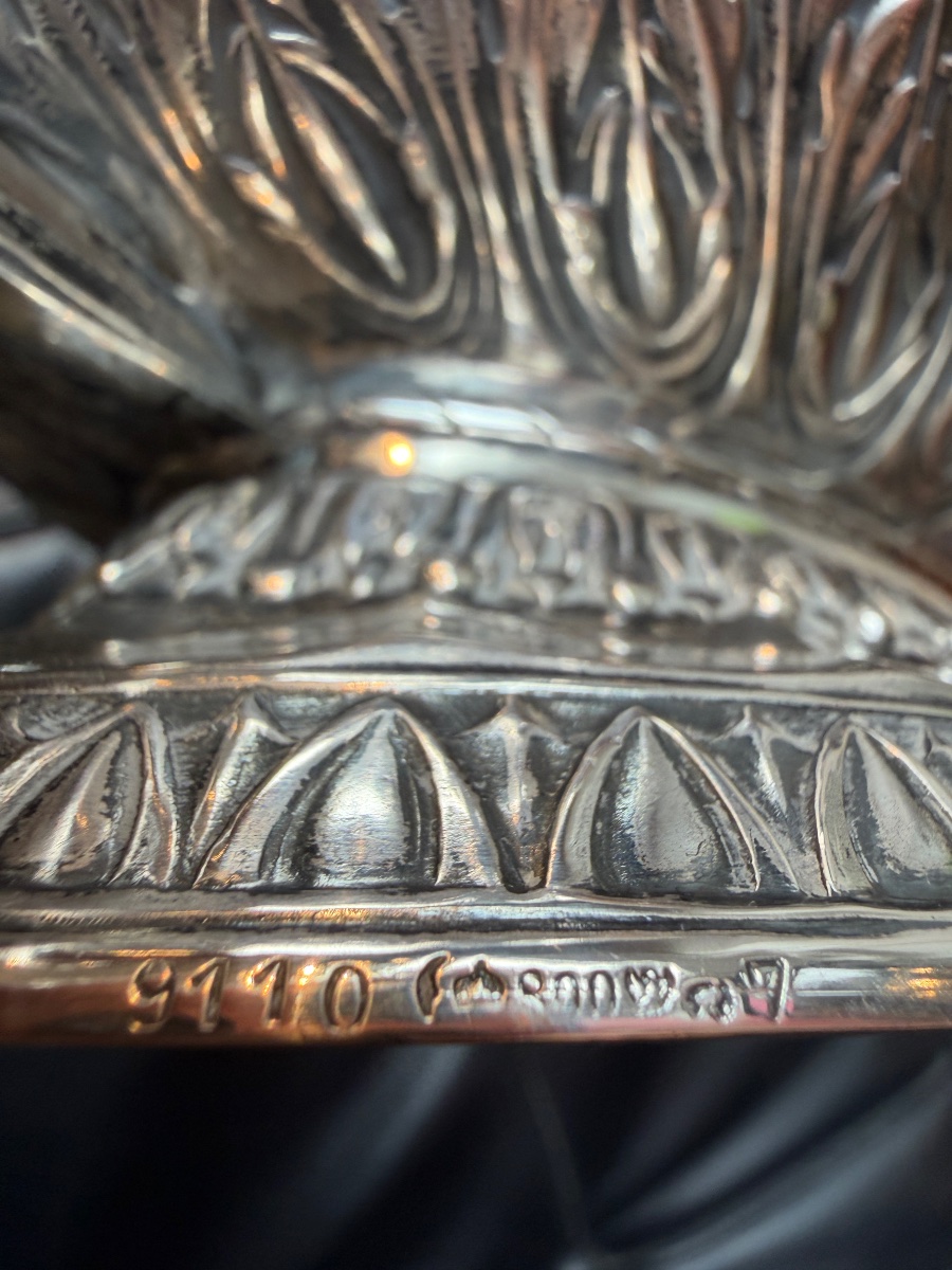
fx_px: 917
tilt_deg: -52.7
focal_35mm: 25
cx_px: 476
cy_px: 635
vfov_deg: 69.4
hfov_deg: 54.9
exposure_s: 1/100
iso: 100
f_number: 2.2
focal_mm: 2.22
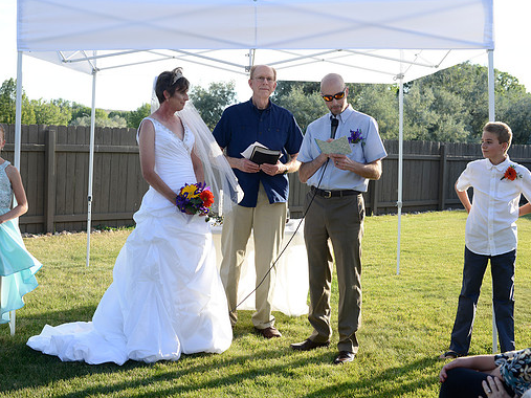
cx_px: 241
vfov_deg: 26.5
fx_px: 843
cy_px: 201
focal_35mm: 55
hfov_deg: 34.9
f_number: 6.3
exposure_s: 1/200
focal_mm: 50
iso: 200
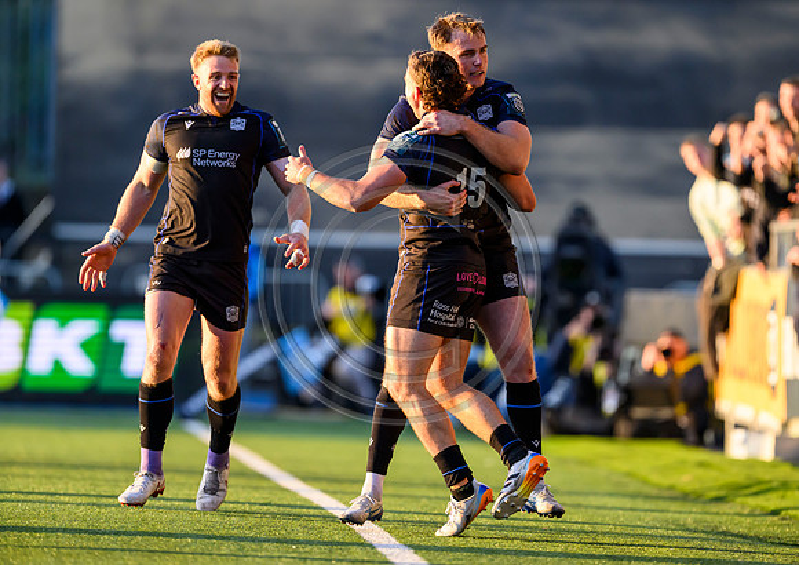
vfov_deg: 3.4
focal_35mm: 423
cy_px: 287
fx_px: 9566
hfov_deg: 4.8
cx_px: 431
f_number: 3.5
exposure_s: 1/2000
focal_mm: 400
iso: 2000
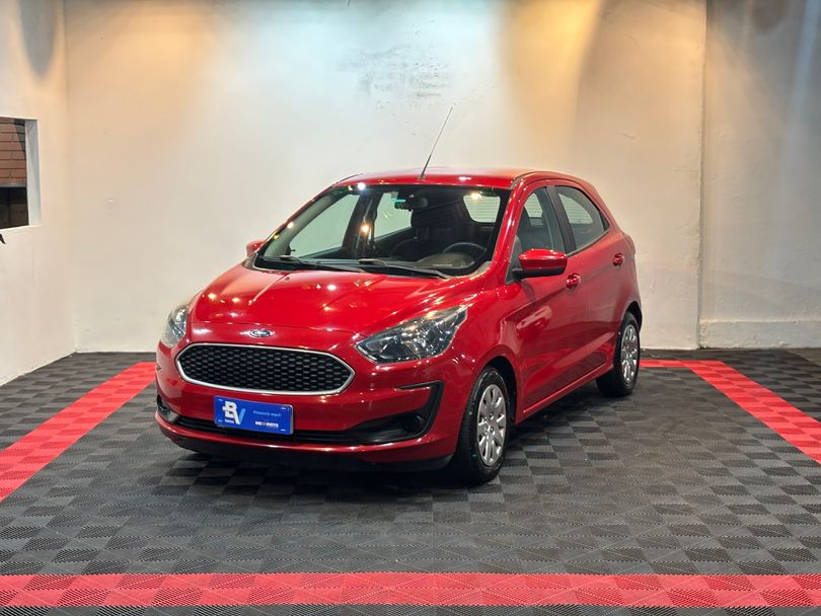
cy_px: 308
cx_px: 410
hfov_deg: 36.8
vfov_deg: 28.0
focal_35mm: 52
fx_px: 1234
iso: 160
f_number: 1.6
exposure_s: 1/40
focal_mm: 5.96
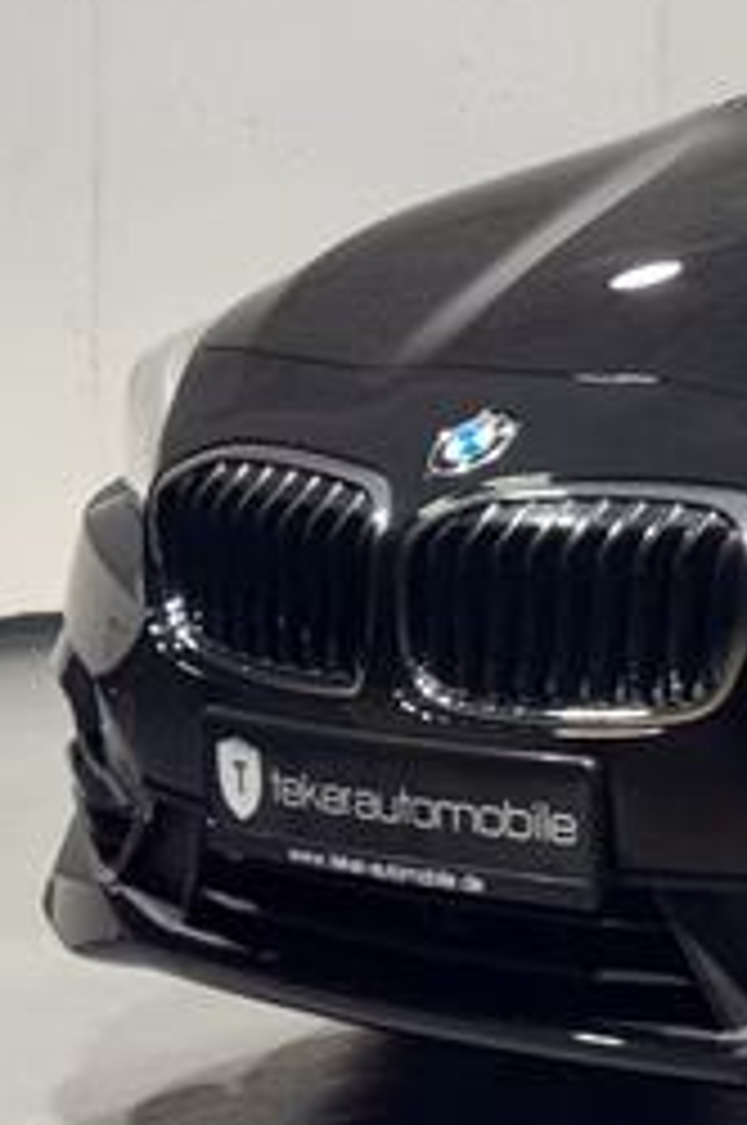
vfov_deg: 16.0
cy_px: 328
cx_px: 1431
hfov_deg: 10.0
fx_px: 3995
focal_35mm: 128
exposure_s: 1/50
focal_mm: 6.76
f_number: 1.78
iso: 64
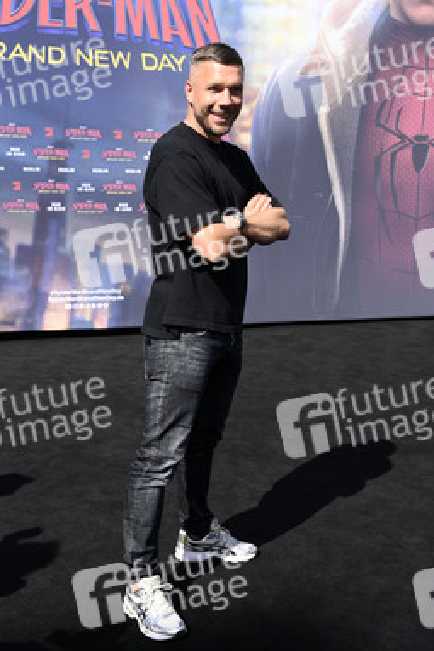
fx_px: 851
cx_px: 209
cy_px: 333
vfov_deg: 41.9
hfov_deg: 28.6
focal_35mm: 47
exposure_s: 1/320
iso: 100
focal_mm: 45
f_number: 5.6
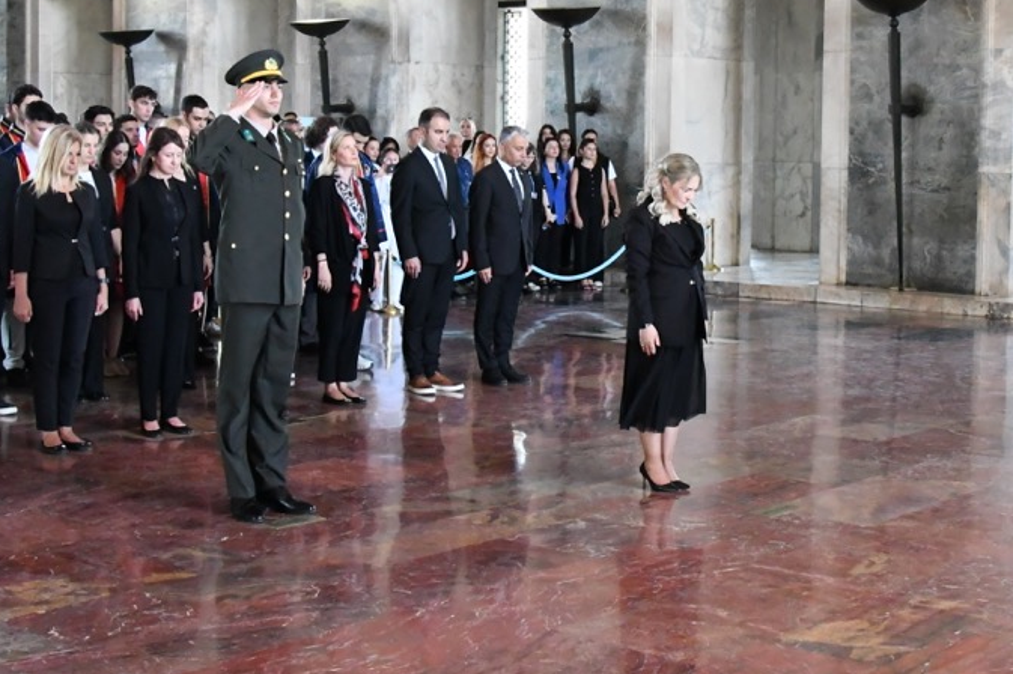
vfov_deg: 22.9
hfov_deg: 33.6
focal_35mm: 59
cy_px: 232
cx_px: 688
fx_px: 1659
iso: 6400
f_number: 11
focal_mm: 21
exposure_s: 1/60
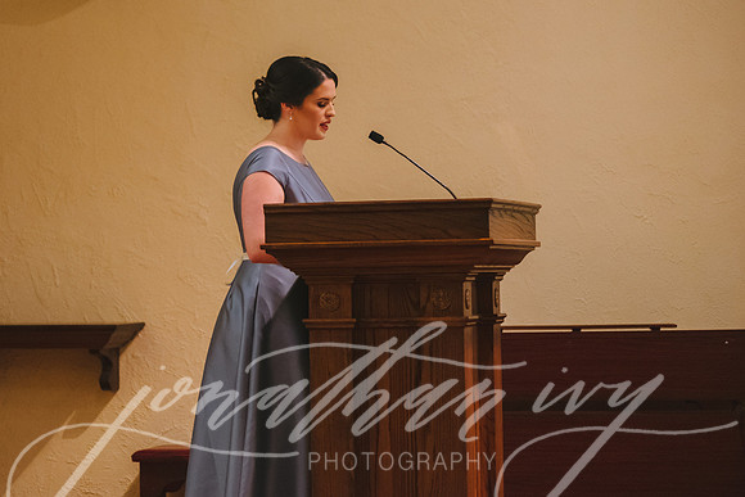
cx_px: 275
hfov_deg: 14.7
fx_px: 2885
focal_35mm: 139
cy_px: 194
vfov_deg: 9.8
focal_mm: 105
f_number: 2.8
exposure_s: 1/400
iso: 4000
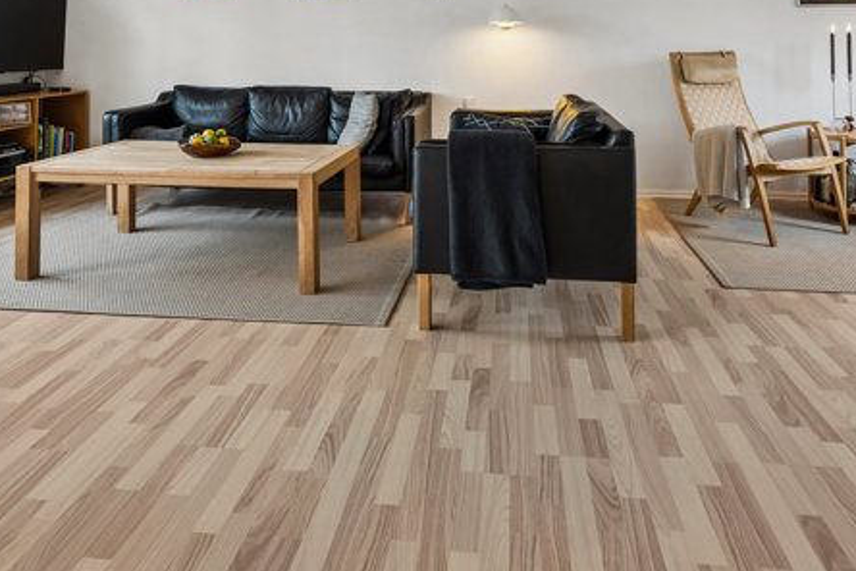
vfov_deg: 44.1
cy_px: 68
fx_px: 642
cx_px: 440
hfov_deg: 67.4
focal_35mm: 27
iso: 250
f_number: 10
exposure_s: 1/6
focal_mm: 15
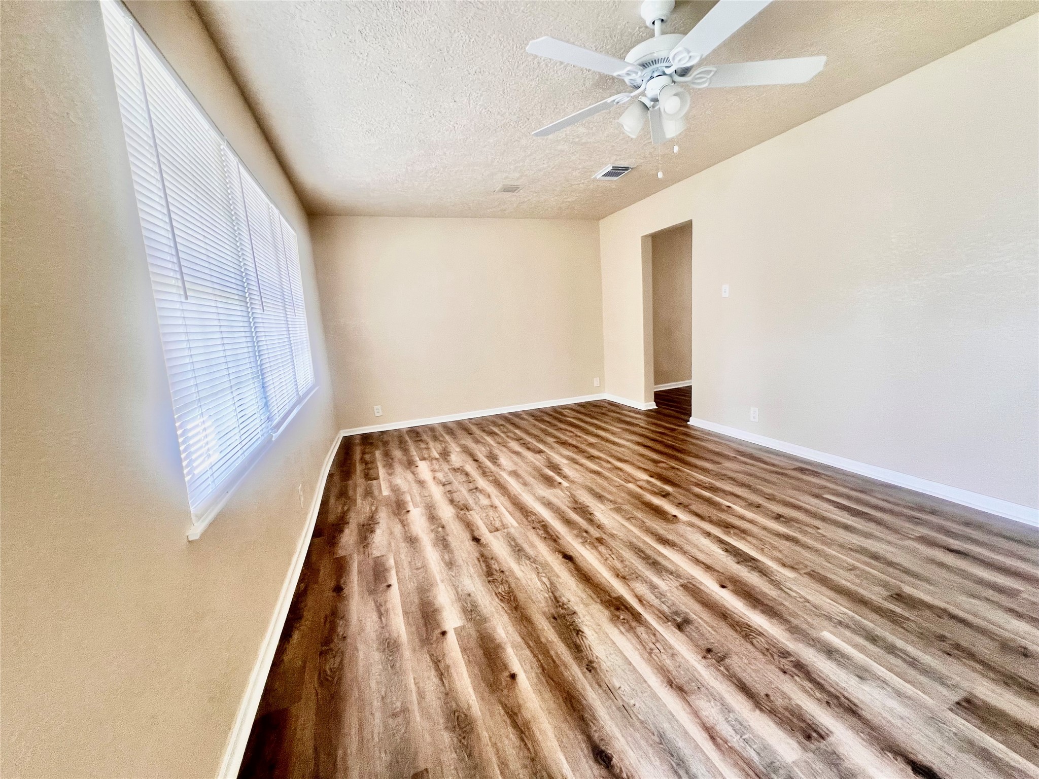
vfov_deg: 89.9
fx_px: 390
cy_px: 390
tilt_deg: -10.0
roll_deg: +3.9
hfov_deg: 106.2
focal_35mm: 13
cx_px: 520
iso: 160
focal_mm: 1.57
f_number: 1.8
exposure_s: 1/99
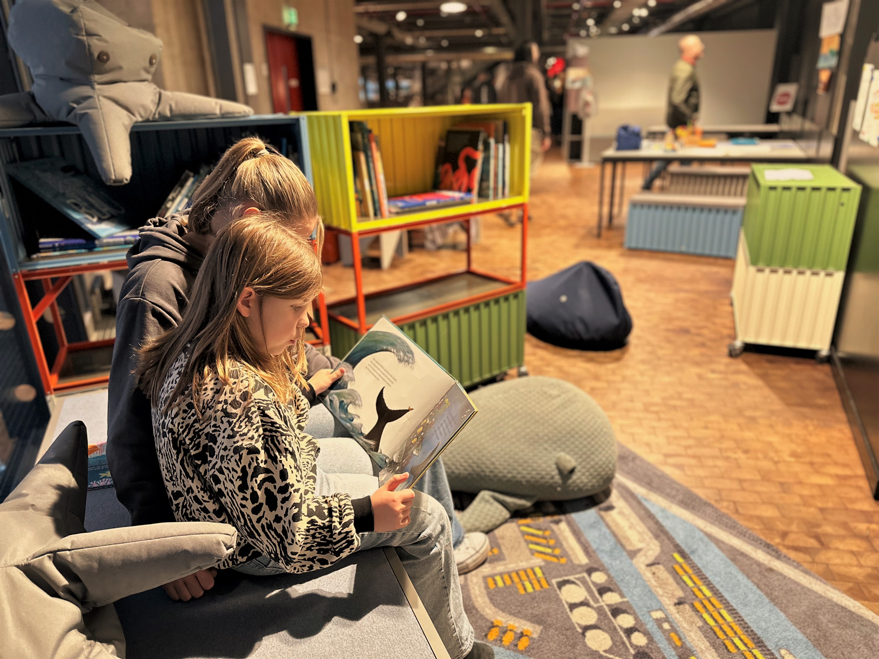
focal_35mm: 24
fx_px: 609
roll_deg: +1.2
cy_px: 330
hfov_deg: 71.6
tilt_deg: -21.2
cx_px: 440
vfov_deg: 56.8
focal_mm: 6.86
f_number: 1.78
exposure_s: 1/50
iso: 640
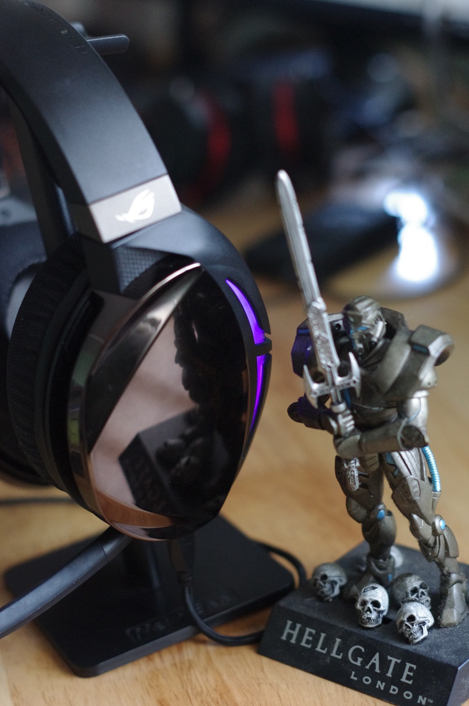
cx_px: 234
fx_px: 1469
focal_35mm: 75
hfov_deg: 18.1
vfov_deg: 27.0
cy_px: 353
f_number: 2.8
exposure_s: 1/100
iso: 1600
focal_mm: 50
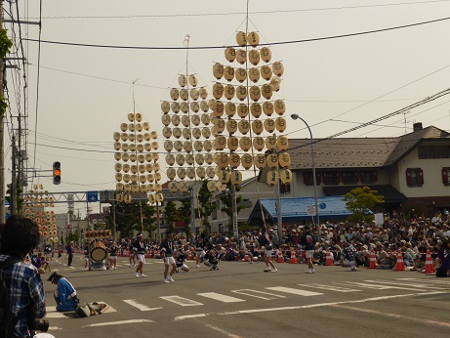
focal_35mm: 60
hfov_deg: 32.2
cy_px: 169
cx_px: 225
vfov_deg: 24.4
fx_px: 780
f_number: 13
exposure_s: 1/200
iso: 100
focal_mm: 10.7
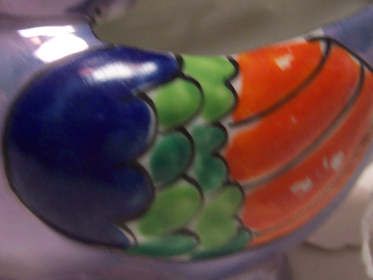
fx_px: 916
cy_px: 87
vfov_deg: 17.3
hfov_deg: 23.0
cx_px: 154
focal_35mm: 85
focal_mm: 5.6
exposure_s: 1/30
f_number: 2.8
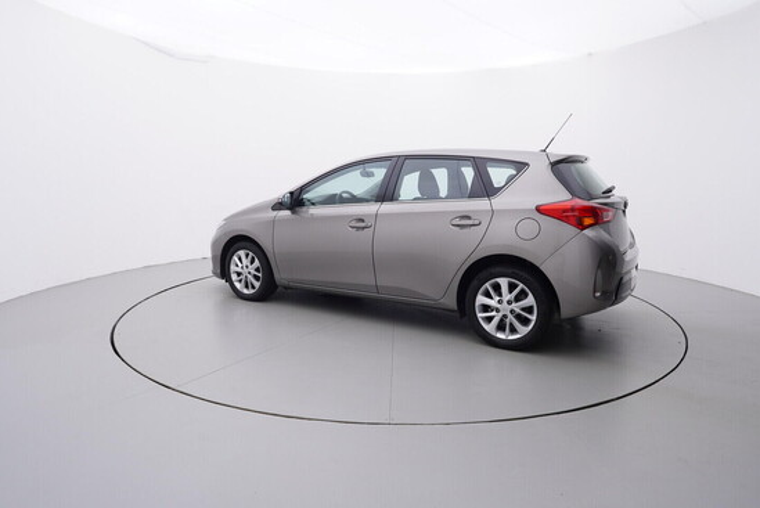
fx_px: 475
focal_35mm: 22
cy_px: 254
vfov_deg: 56.2
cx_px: 380
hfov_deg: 77.3
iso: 200
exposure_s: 1/80
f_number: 5
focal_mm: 15
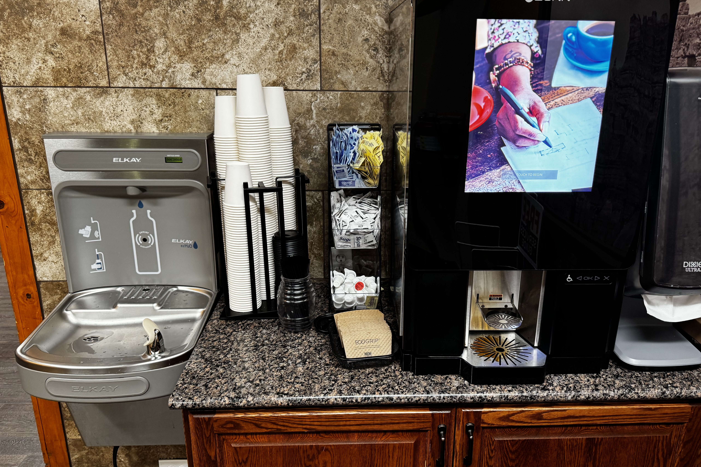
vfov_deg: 46.4
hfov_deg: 65.4
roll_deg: -0.5
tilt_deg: -17.8
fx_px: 545
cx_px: 370
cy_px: 239
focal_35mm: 28
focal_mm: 6.76
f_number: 1.78
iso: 250
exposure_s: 1/60
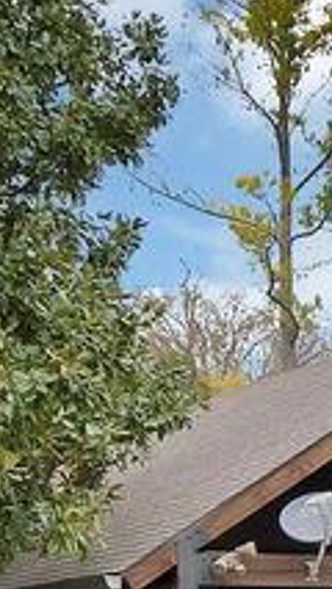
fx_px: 1891
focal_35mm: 121
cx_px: 575
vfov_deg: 17.2
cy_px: 626
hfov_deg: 9.6
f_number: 9
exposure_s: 1/25
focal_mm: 24
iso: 640
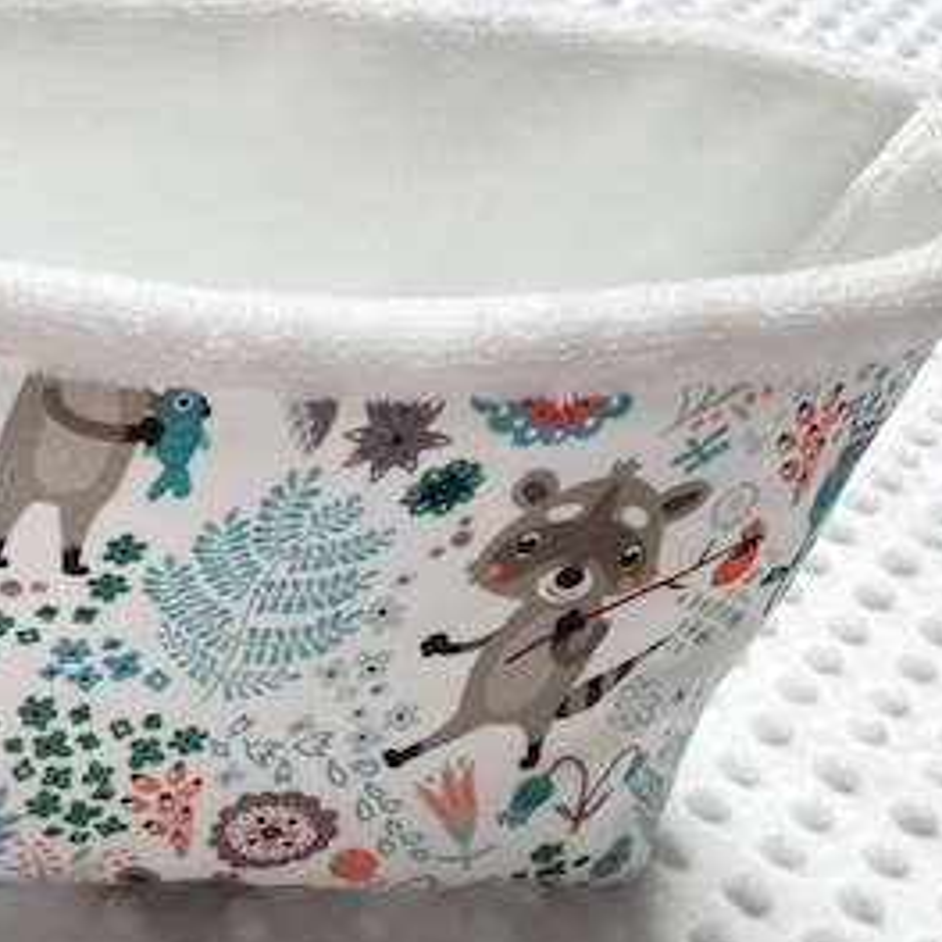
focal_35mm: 60
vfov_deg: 28.4
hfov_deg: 27.1
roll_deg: -8.9
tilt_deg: -38.5
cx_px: 18
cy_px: 621
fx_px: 1847
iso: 20
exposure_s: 1/134
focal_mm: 3.99
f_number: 1.8
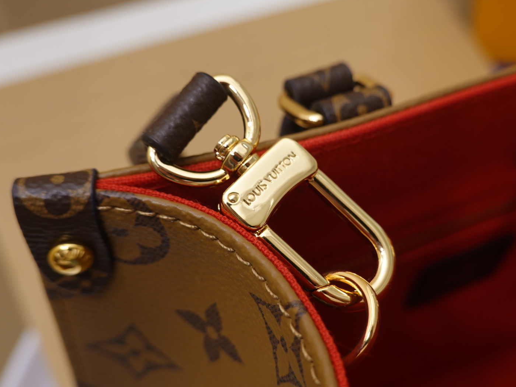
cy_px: 194
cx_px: 292
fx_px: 611
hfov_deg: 45.7
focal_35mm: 41
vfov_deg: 35.1
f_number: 3.5
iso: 160
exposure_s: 1/40
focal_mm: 13.84
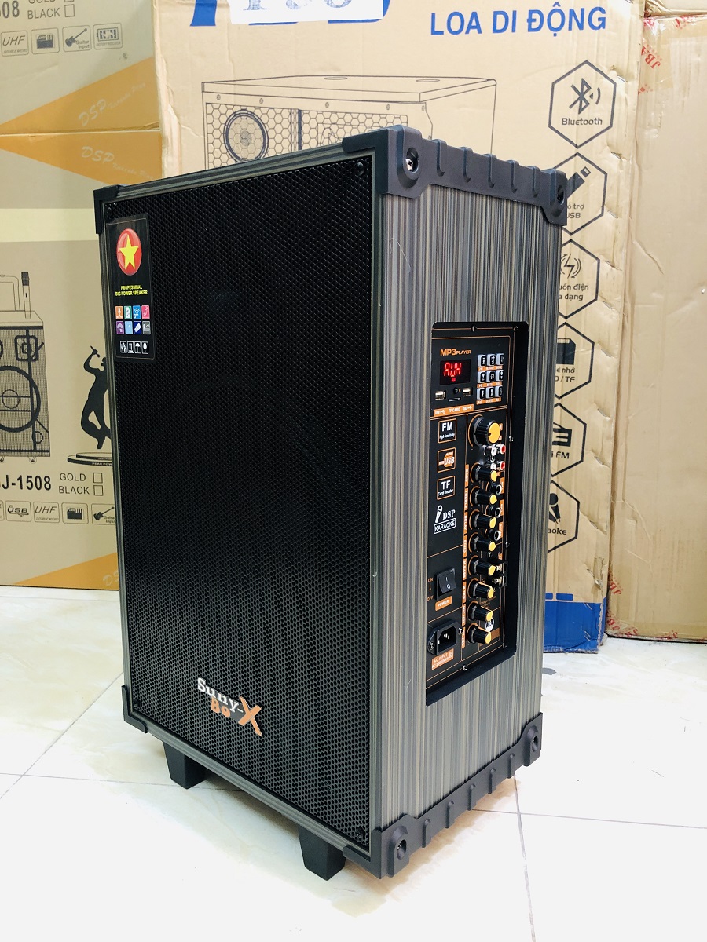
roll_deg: +1.1
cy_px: 471
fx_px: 762
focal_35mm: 28
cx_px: 354
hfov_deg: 49.7
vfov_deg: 63.4
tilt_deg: -11.0
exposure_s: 1/13
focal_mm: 3.99
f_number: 1.8
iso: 100
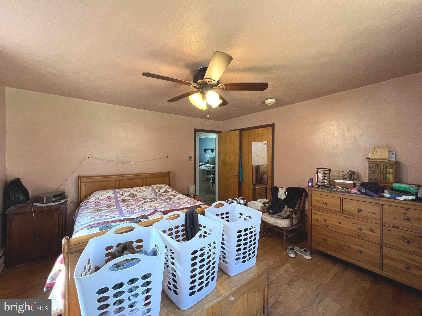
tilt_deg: -1.1
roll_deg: +0.2
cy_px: 158
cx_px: 211
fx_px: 158
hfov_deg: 106.2
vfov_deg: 89.9
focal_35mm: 13
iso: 320
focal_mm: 1.57
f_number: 1.8
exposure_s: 1/60
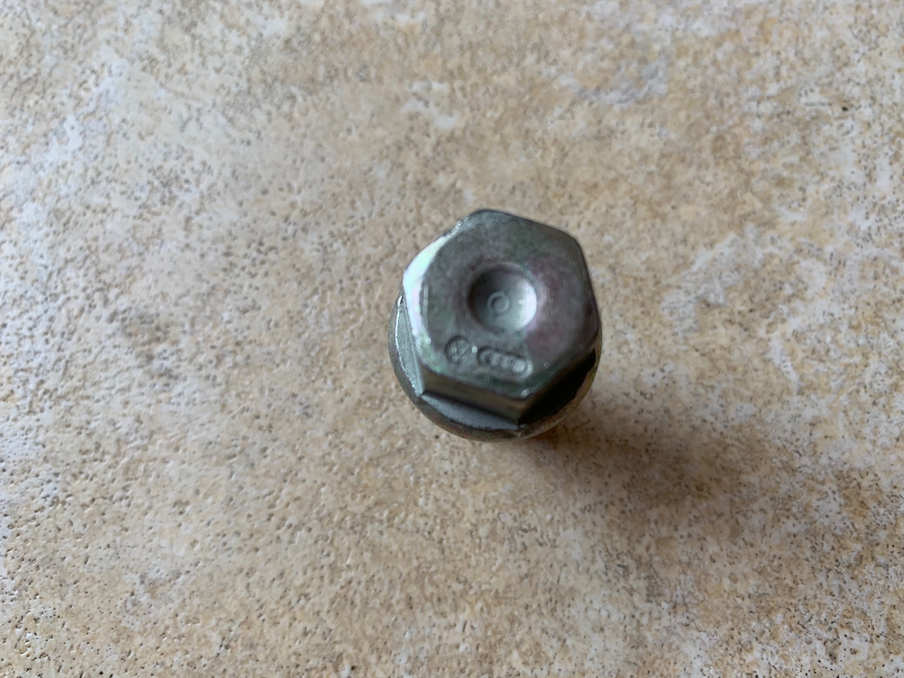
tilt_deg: -74.9
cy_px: 339
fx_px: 679
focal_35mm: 26
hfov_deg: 67.3
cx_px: 452
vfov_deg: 53.1
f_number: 1.8
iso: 50
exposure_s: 1/50
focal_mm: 4.25
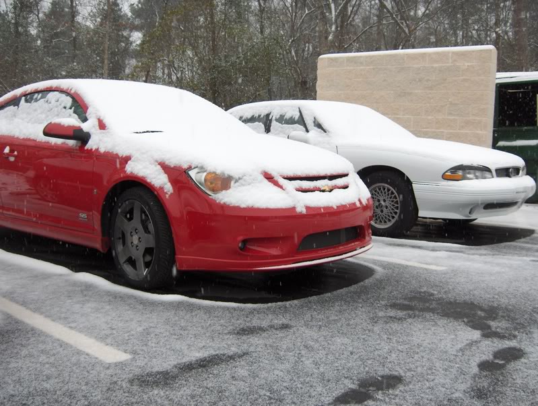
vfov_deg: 36.9
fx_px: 607
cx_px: 269
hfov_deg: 47.8
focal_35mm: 39
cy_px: 203
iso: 100
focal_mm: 8
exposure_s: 1/152
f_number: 2.8
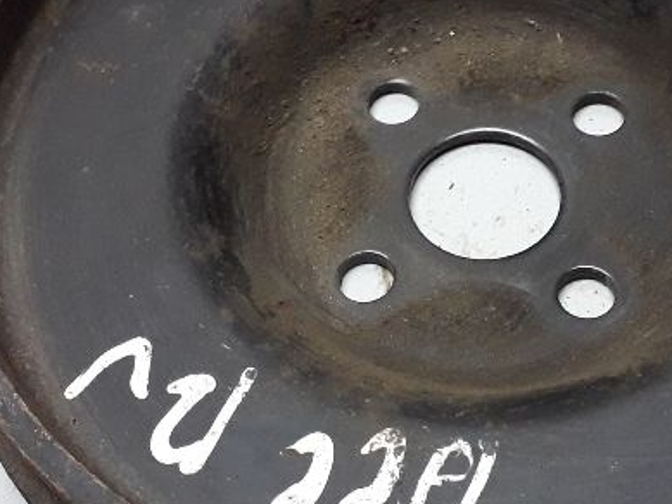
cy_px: 238
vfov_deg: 20.7
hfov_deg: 27.3
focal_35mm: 71
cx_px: 404
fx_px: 1379
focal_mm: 3.6
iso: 200
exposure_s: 1/25
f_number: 1.9
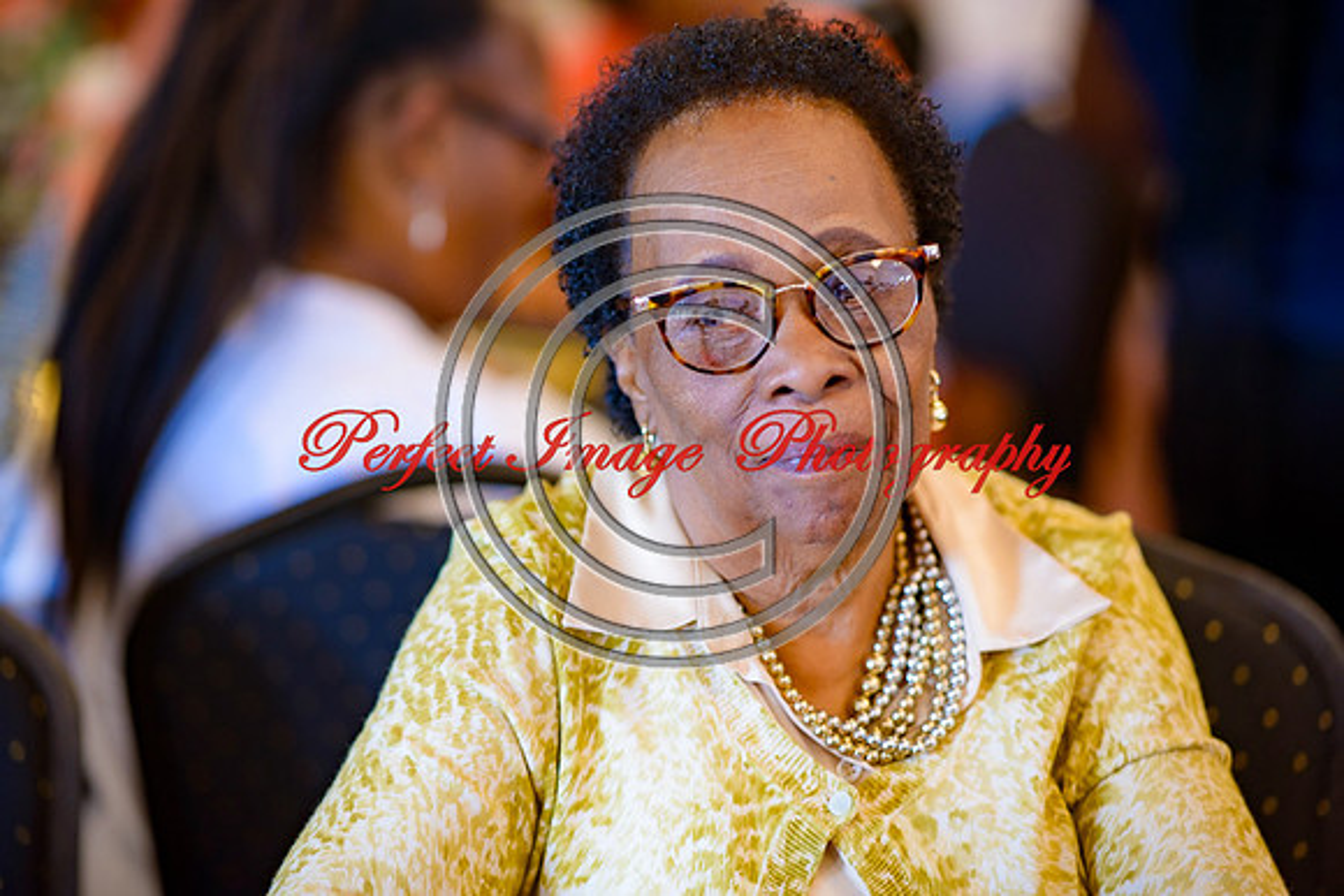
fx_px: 3921
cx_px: 672
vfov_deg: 13.0
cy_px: 448
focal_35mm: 105
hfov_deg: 19.5
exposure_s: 1/125
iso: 500
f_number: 1.8
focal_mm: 105
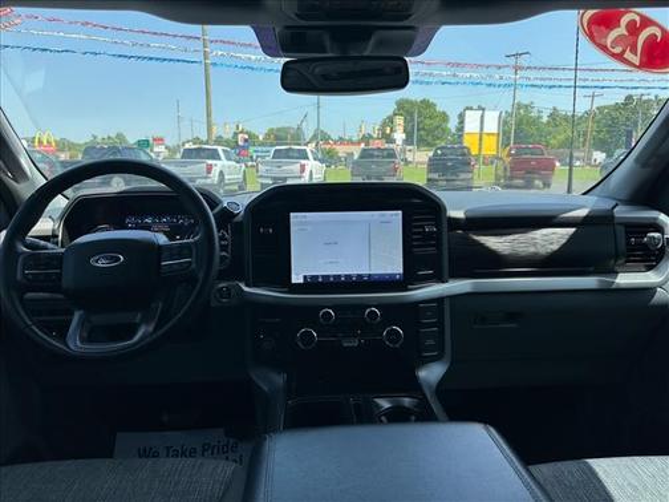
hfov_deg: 71.6
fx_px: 464
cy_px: 251
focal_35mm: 24
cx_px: 334
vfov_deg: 56.8
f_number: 1.78
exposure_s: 1/872
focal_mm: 6.86
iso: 80
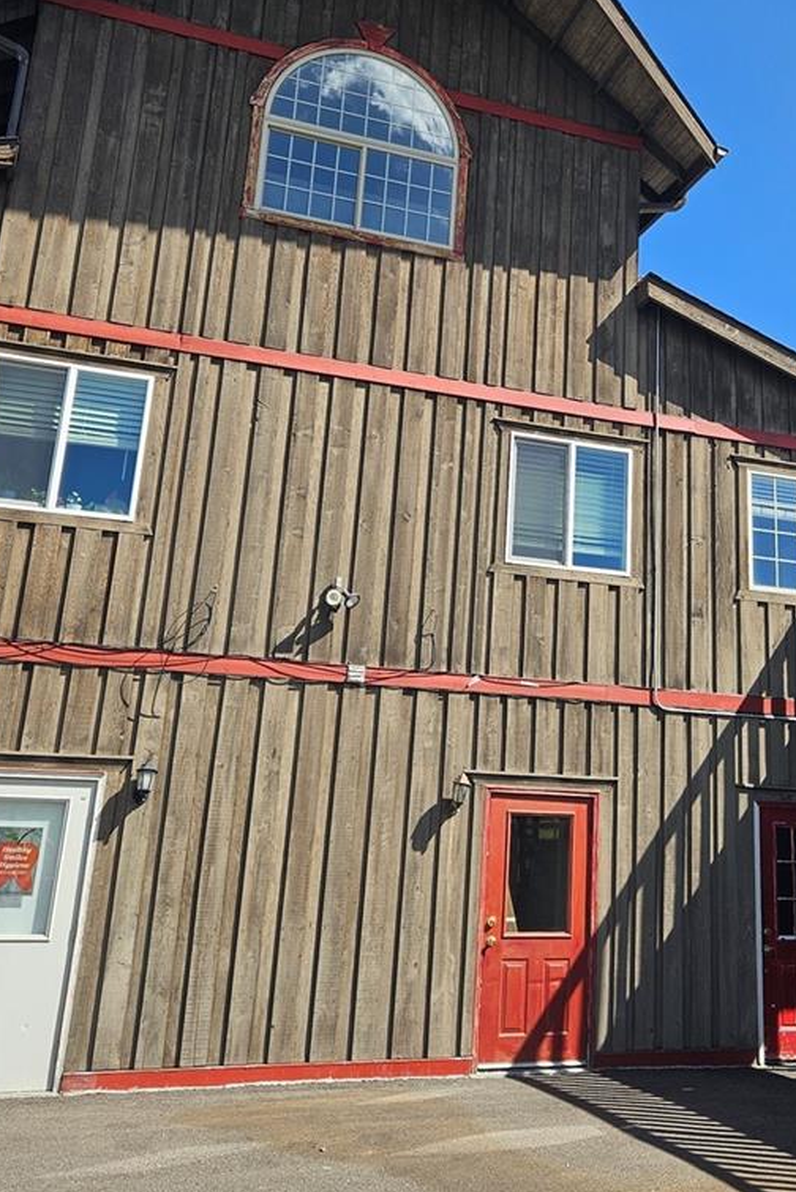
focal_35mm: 38
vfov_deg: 50.3
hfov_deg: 34.4
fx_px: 1259
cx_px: 591
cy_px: 459
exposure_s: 1/1076
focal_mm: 5.4
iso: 25
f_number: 1.8
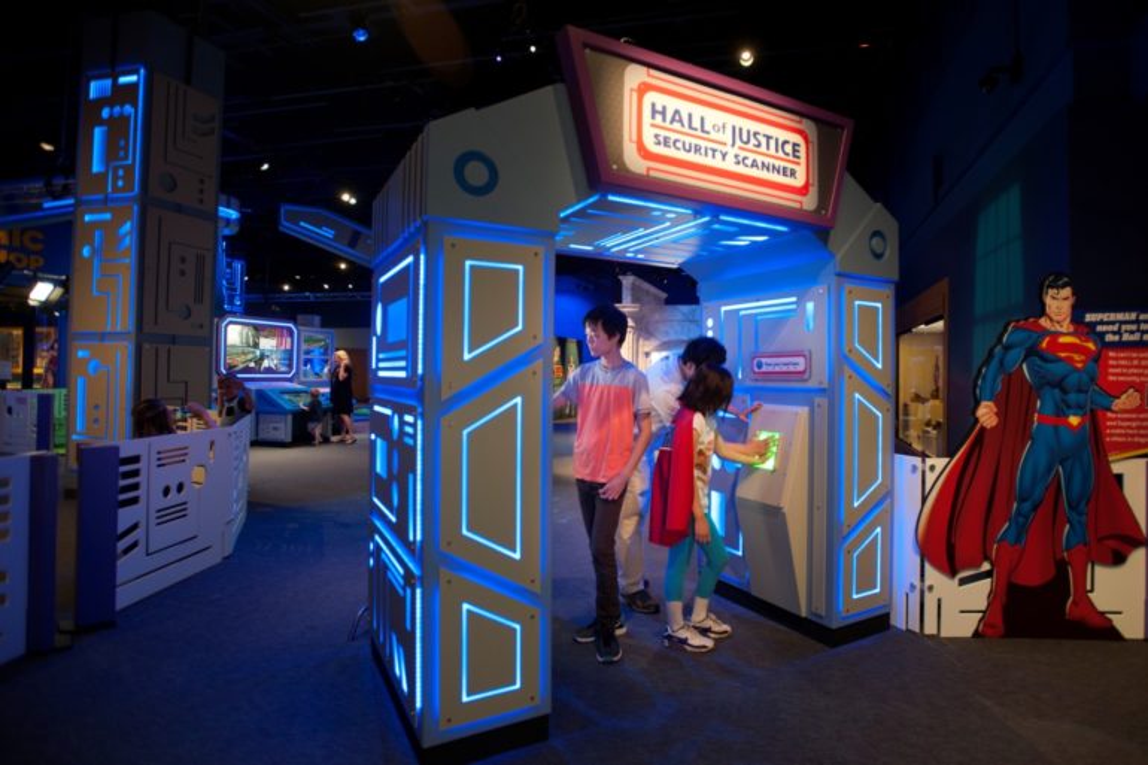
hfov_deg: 93.3
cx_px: 574
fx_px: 542
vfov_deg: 70.4
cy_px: 382
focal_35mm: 17
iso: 1000
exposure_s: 1/100
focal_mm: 17
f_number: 3.2
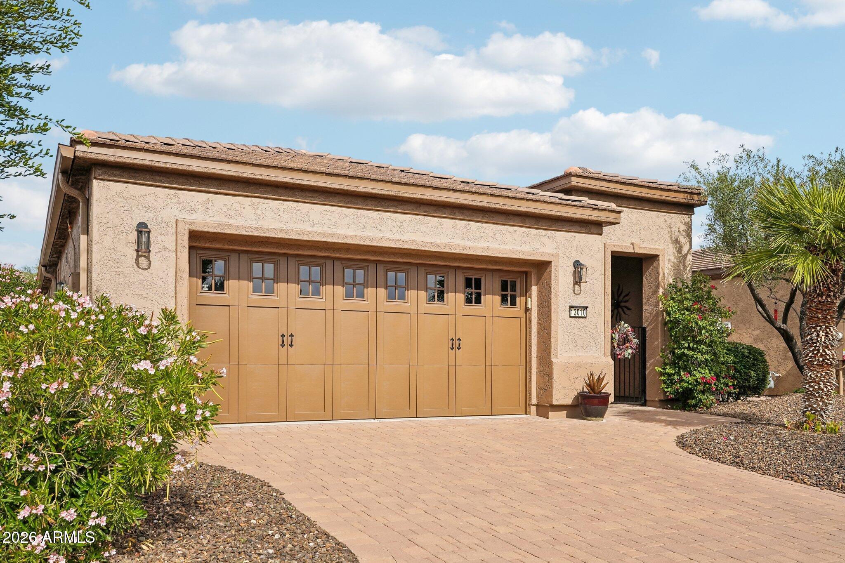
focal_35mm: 30
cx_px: 422
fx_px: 716
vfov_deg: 43.0
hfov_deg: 61.1
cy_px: 282
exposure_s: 1/1250
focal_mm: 30.5
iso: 400
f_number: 8
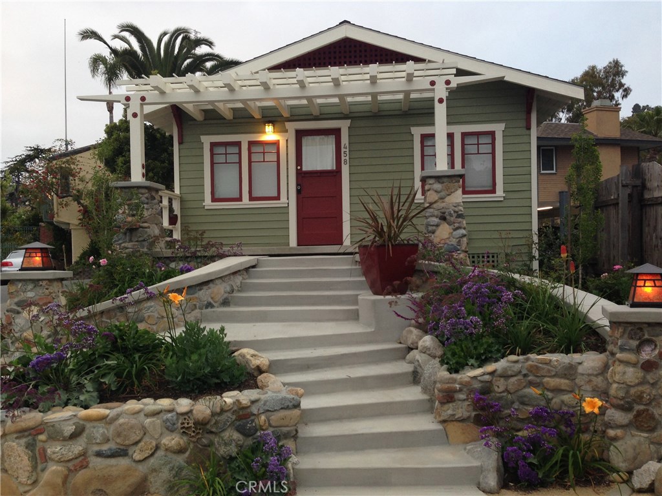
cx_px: 331
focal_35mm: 33
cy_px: 248
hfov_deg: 55.4
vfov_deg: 42.9
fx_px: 631
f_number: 2.4
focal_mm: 4.13
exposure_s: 1/60
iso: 64
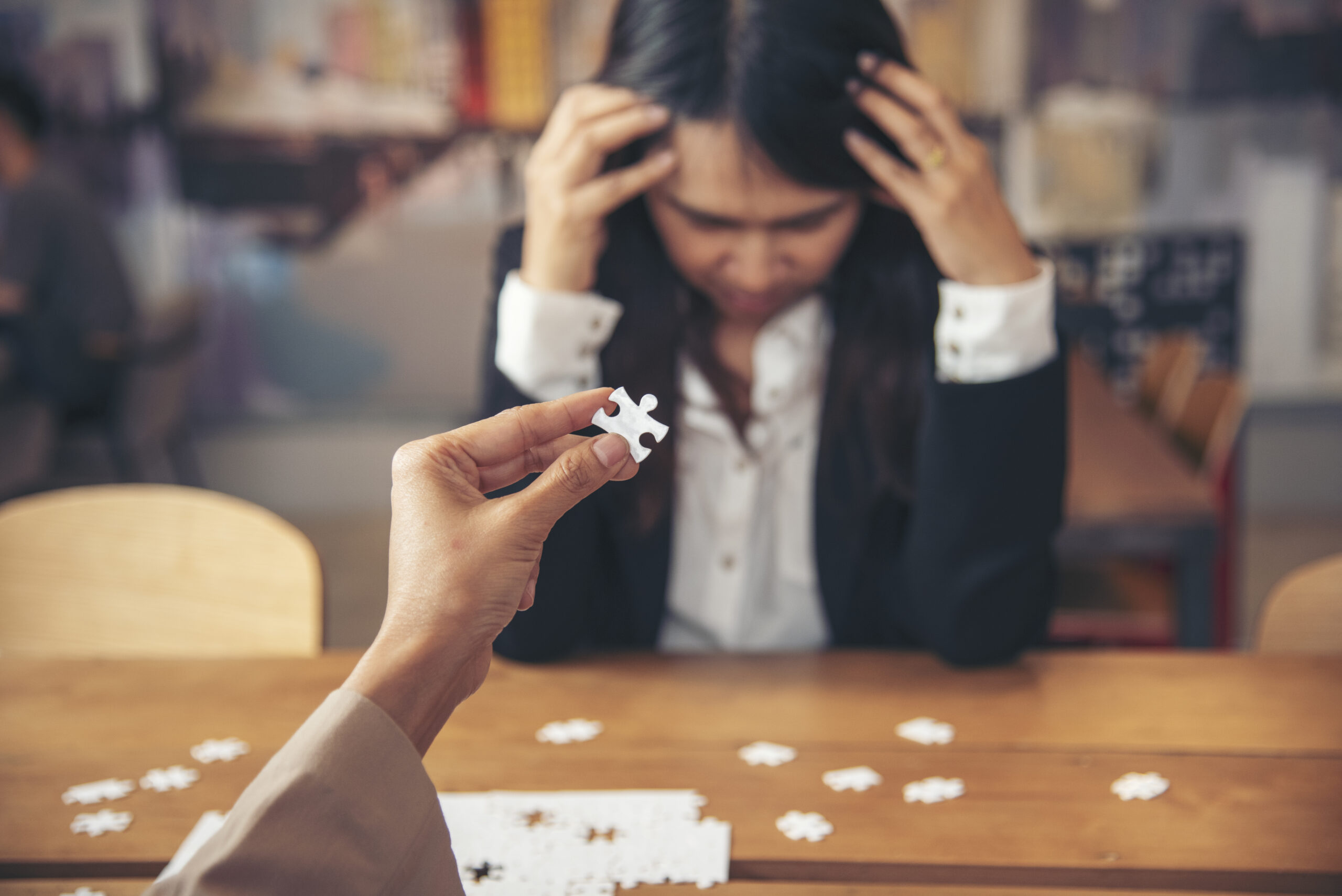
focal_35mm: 62
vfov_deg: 21.9
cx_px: 671
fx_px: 2312
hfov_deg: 32.4
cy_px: 448
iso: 640
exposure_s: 1/200
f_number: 4
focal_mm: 62
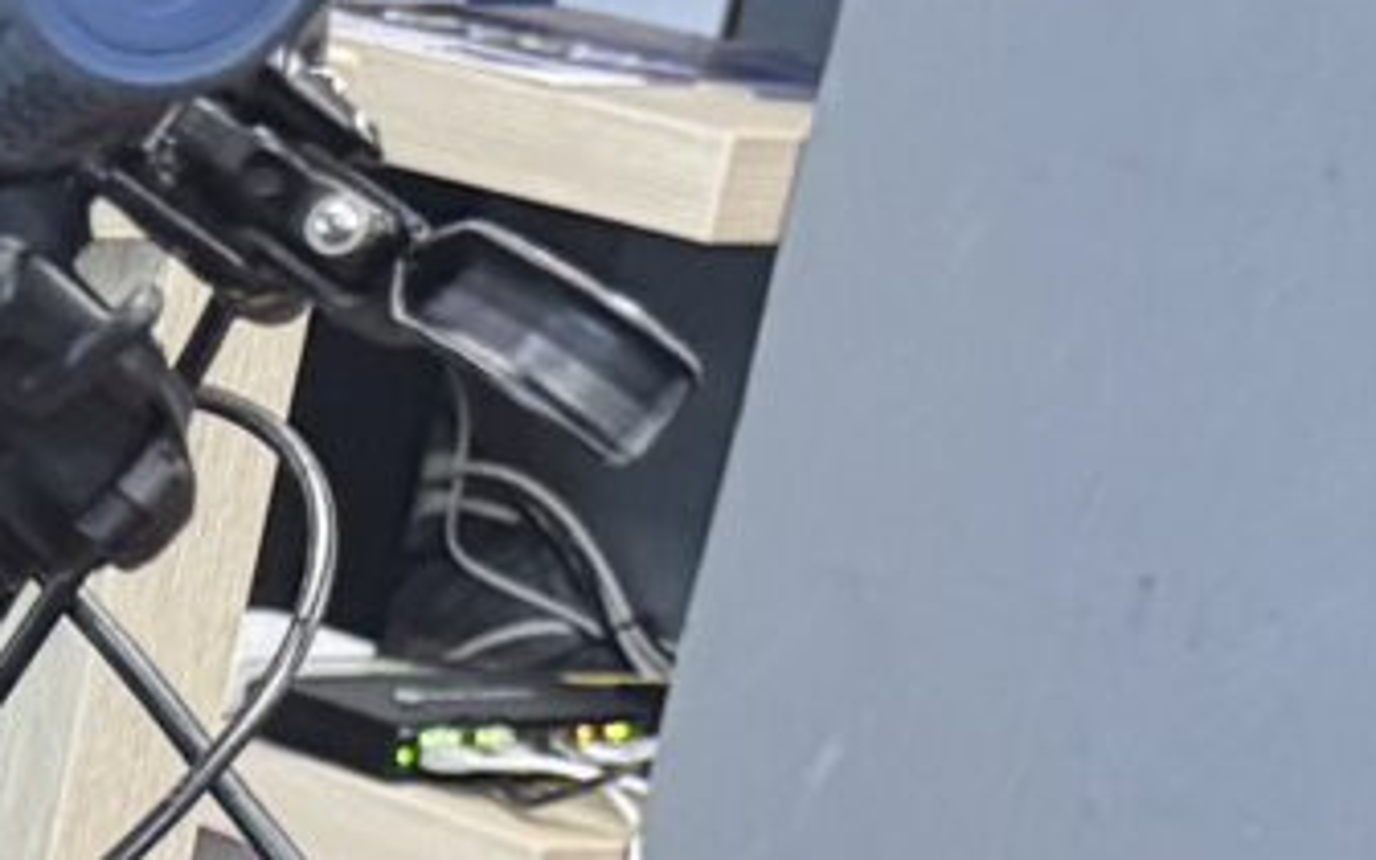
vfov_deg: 6.2
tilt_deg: -28.3
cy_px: 2699
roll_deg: -2.8
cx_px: -2596
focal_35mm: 194
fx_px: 7275
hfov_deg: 9.0
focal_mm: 6.76
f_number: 1.78
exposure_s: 1/50
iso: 320
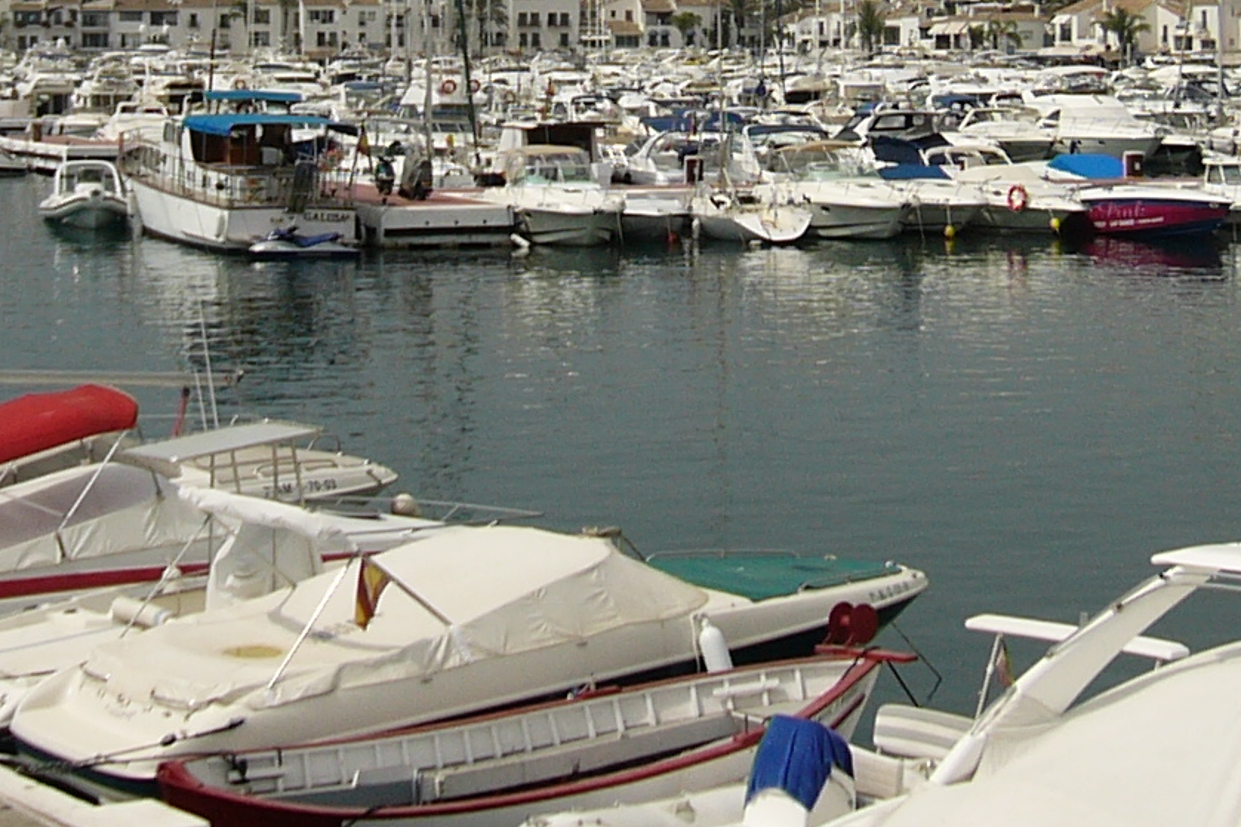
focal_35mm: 89
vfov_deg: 15.0
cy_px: -58
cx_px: 582
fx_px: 3067
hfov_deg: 22.9
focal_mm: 5.8
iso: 50
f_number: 8
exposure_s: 1/320
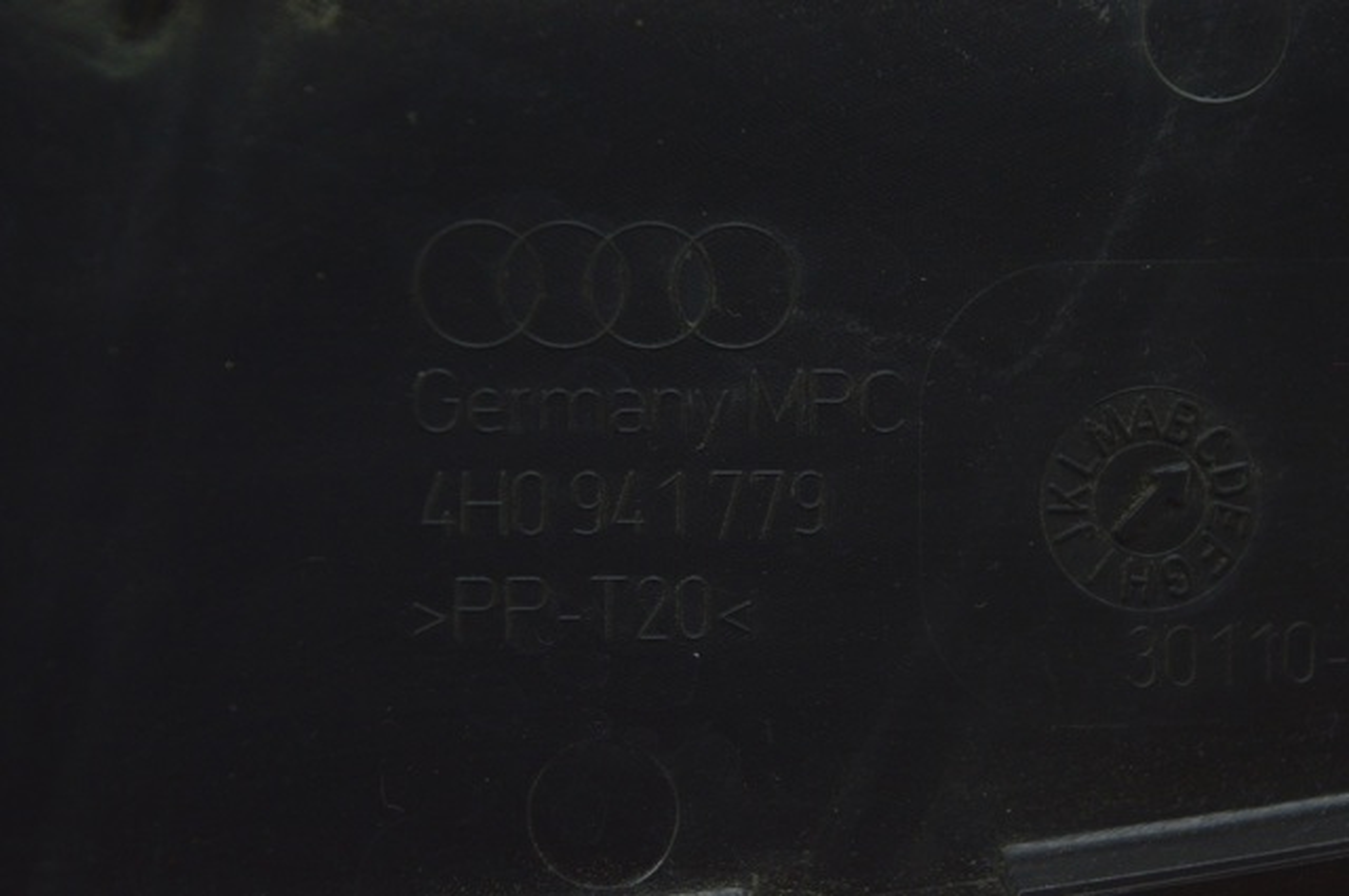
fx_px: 3088
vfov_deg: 16.5
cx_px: 674
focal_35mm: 82
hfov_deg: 24.6
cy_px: 448
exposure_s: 1/60
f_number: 5.6
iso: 400
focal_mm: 55
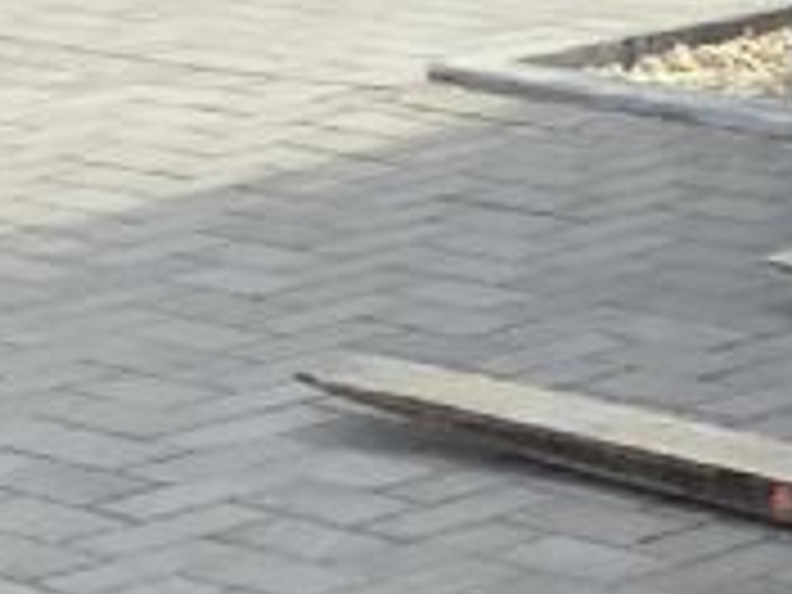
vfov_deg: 6.6
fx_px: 5148
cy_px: -144
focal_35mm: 225
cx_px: 2066
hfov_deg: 8.0
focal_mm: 3.3
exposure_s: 1/150
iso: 25
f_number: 2.4
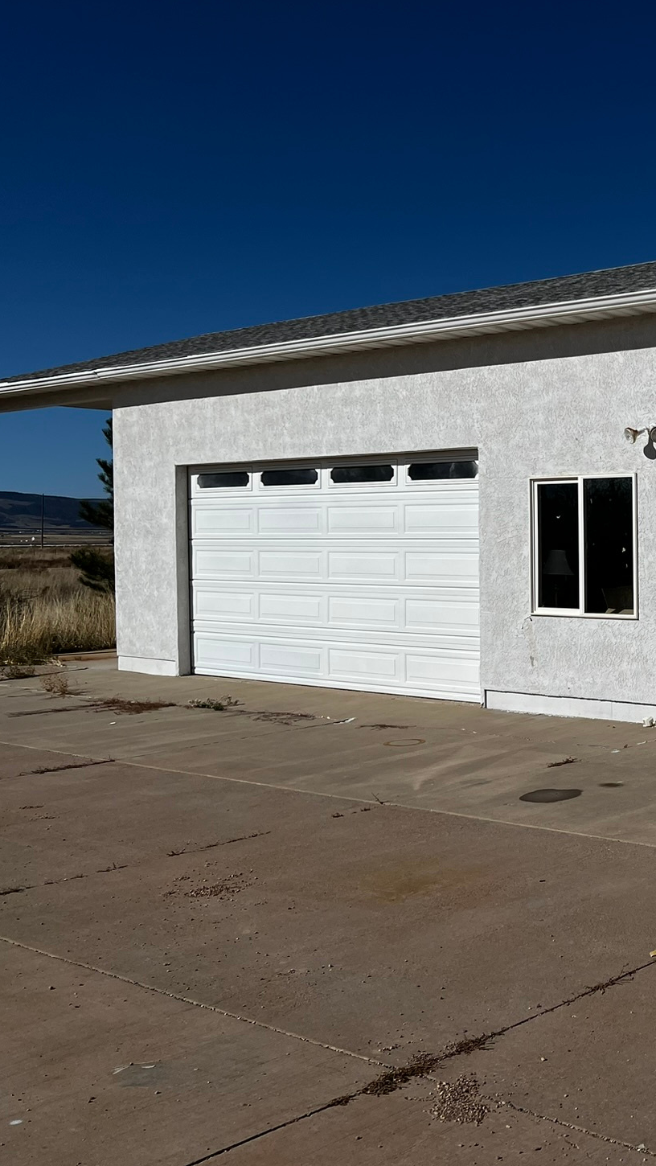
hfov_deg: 27.2
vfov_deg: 50.4
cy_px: 549
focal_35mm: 40
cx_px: 725
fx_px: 1237
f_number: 1.5
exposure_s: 1/16393
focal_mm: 5.7
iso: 40
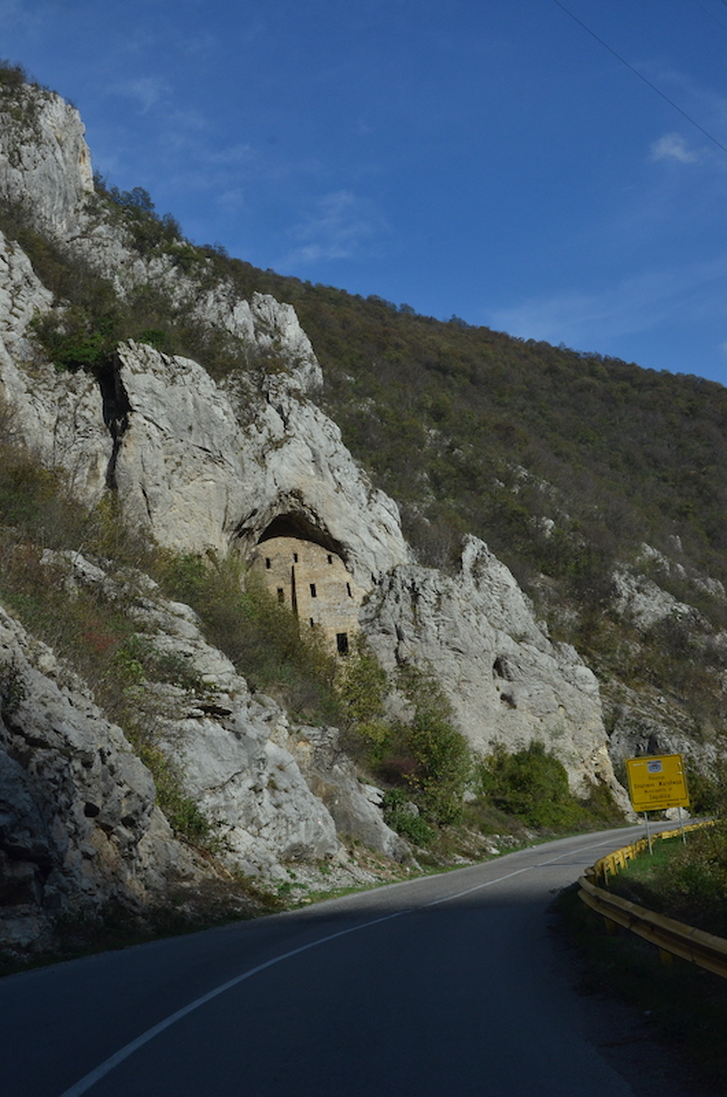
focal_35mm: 42
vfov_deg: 46.5
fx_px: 1278
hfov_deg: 31.8
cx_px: 364
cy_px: 548
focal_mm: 28
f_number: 14
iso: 500
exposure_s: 1/800
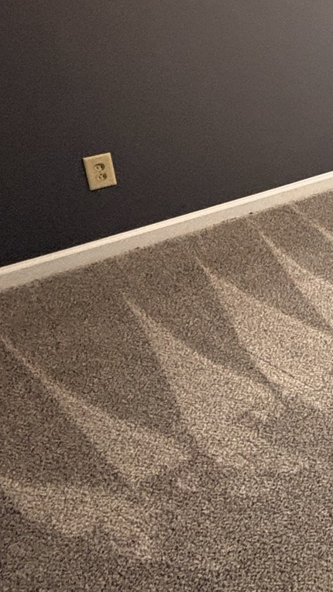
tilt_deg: -18.7
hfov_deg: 19.4
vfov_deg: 42.3
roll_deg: -0.8
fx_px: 722
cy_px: 107
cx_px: 600
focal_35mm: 46
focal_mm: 2.22
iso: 640
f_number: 2.2
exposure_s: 1/60
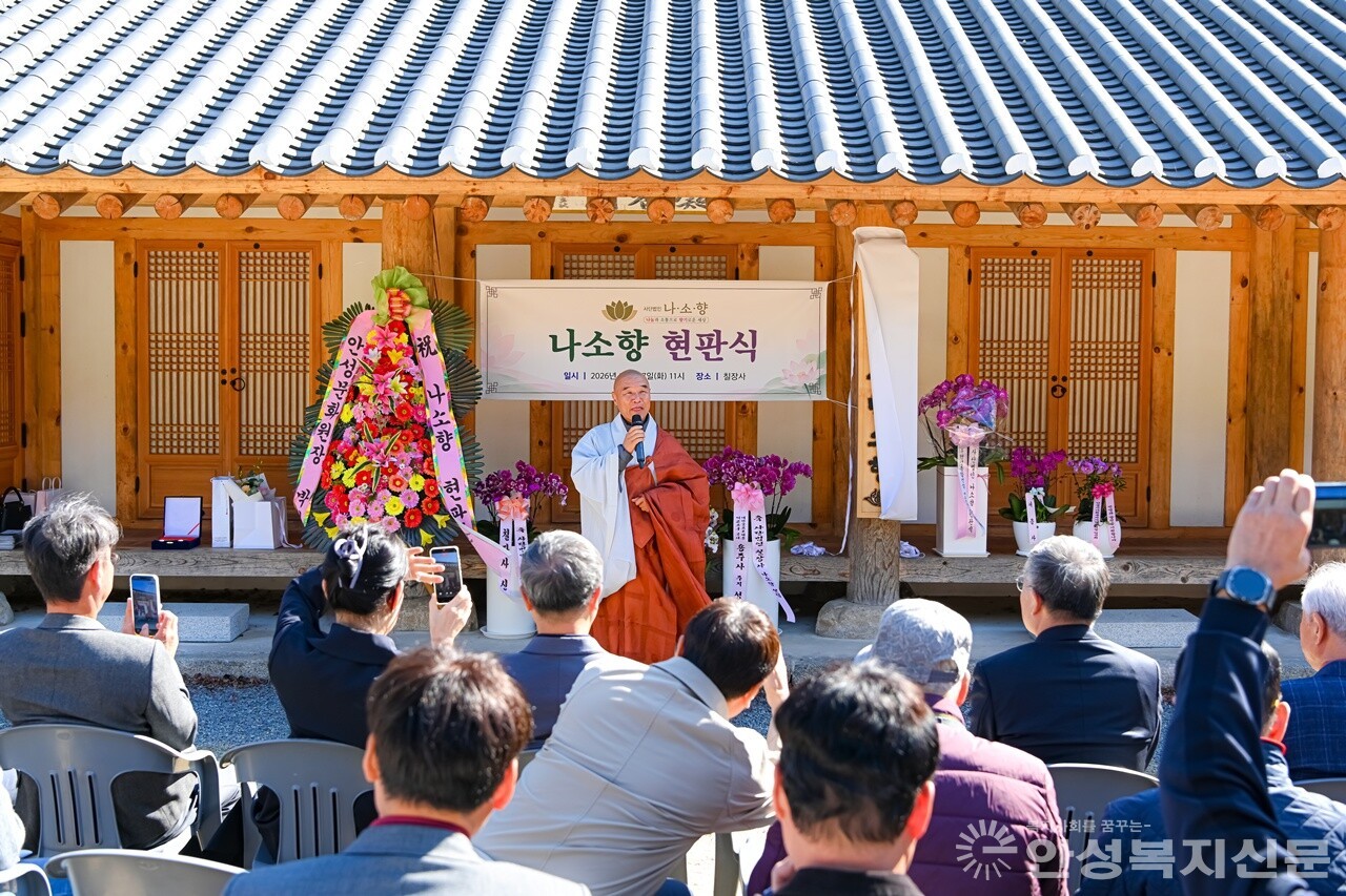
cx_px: 673
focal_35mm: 42
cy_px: 448
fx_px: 1570
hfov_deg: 46.4
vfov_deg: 31.9
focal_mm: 42
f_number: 5.6
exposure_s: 1/125
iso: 100
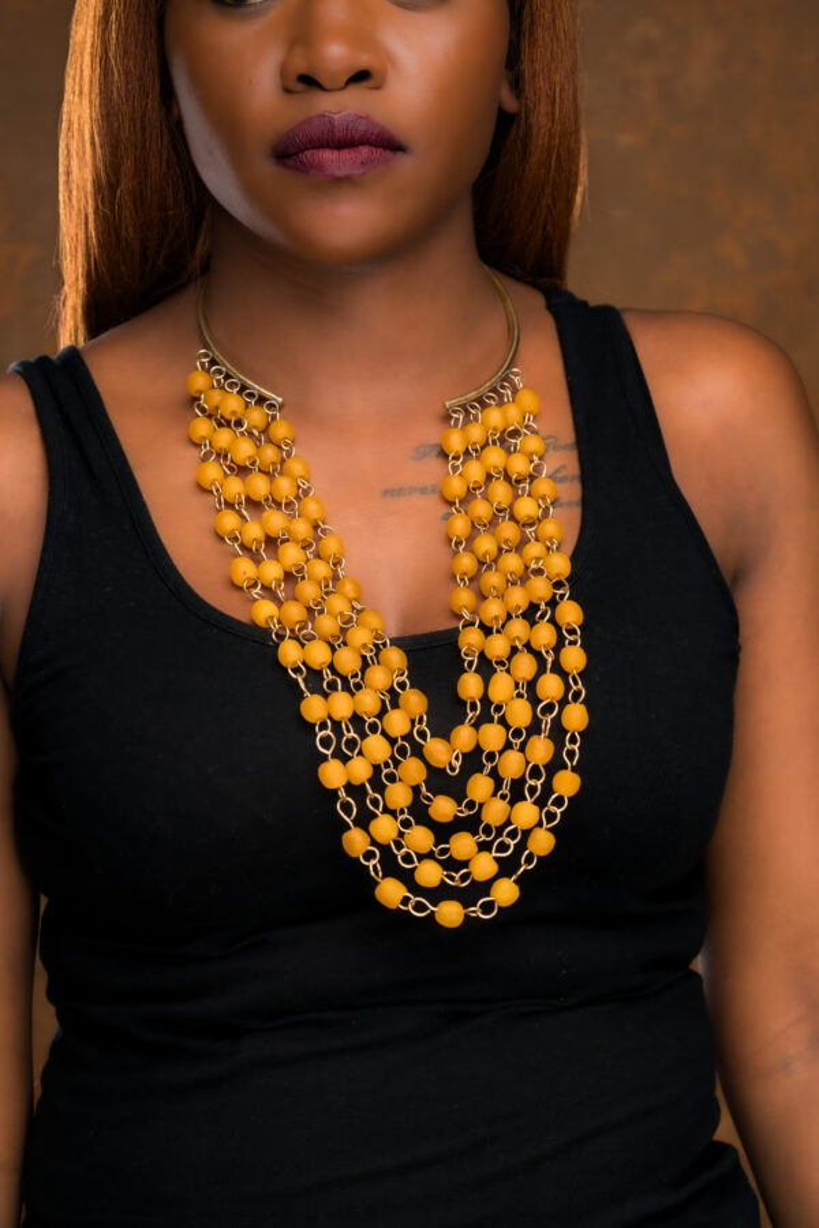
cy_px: 614
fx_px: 3071
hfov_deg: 15.2
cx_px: 410
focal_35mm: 90
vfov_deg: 22.6
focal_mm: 90
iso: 160
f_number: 8
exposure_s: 1/125
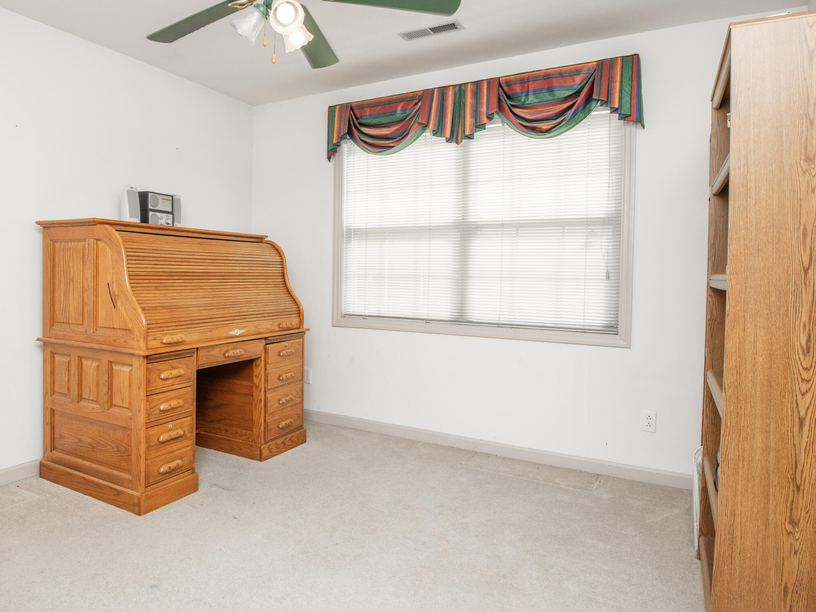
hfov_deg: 72.8
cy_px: 287
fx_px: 542
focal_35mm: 23
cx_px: 312
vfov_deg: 58.8
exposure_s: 1/250
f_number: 9
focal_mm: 16
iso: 400
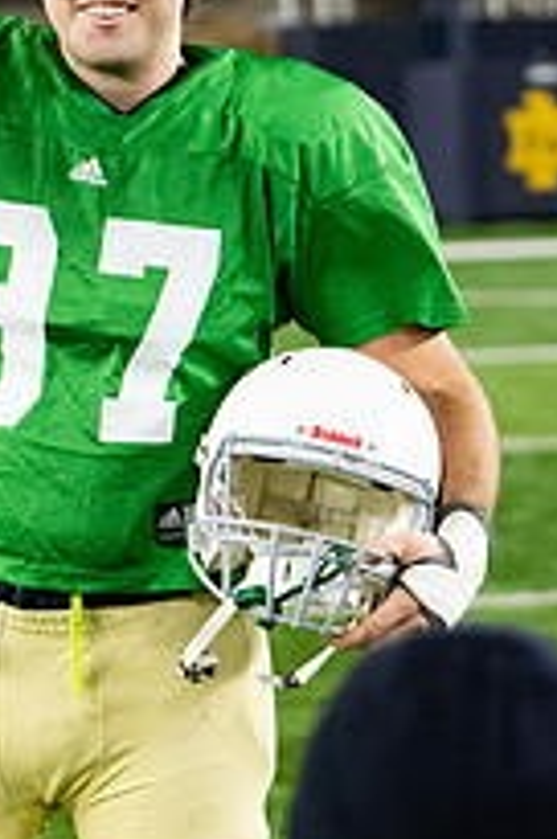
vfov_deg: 9.3
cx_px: 16
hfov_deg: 6.2
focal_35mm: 220
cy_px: 53
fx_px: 5123
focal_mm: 100
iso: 5600
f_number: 4
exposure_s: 1/500
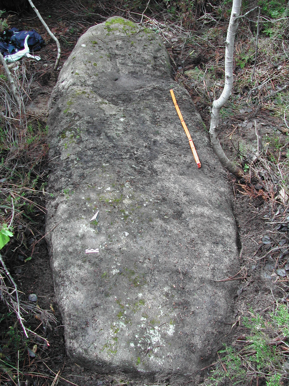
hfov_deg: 37.7
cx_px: 144
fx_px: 423
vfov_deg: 49.0
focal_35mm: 38
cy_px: 193
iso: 100
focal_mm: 8
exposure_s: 1/129
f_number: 2.8
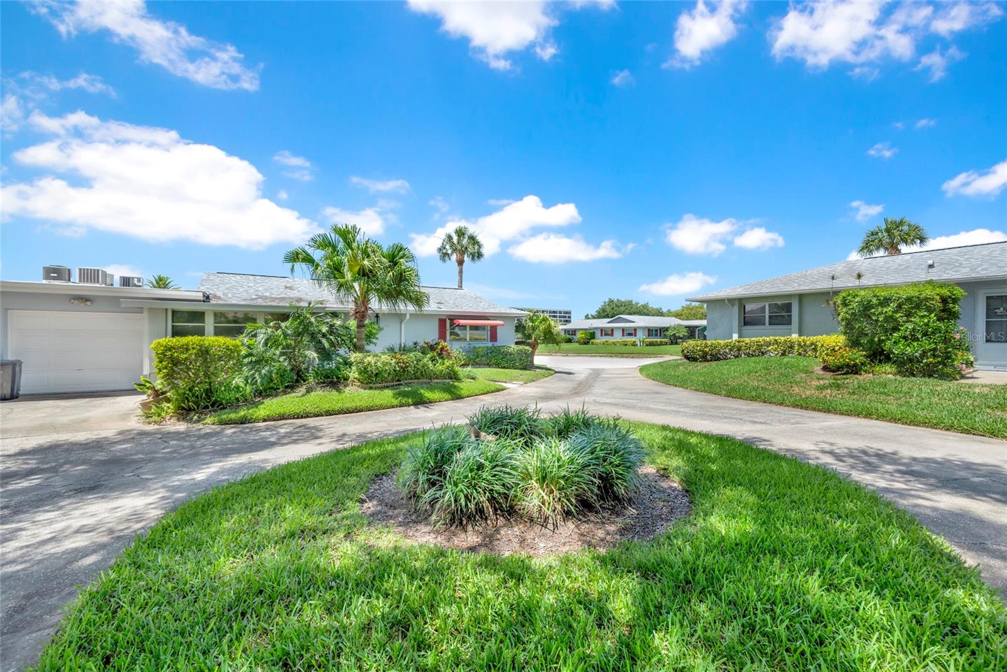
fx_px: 392
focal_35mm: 14
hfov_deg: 104.2
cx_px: 504
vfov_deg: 81.3
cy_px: 336
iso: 250
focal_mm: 14
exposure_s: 1/800
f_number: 7.1
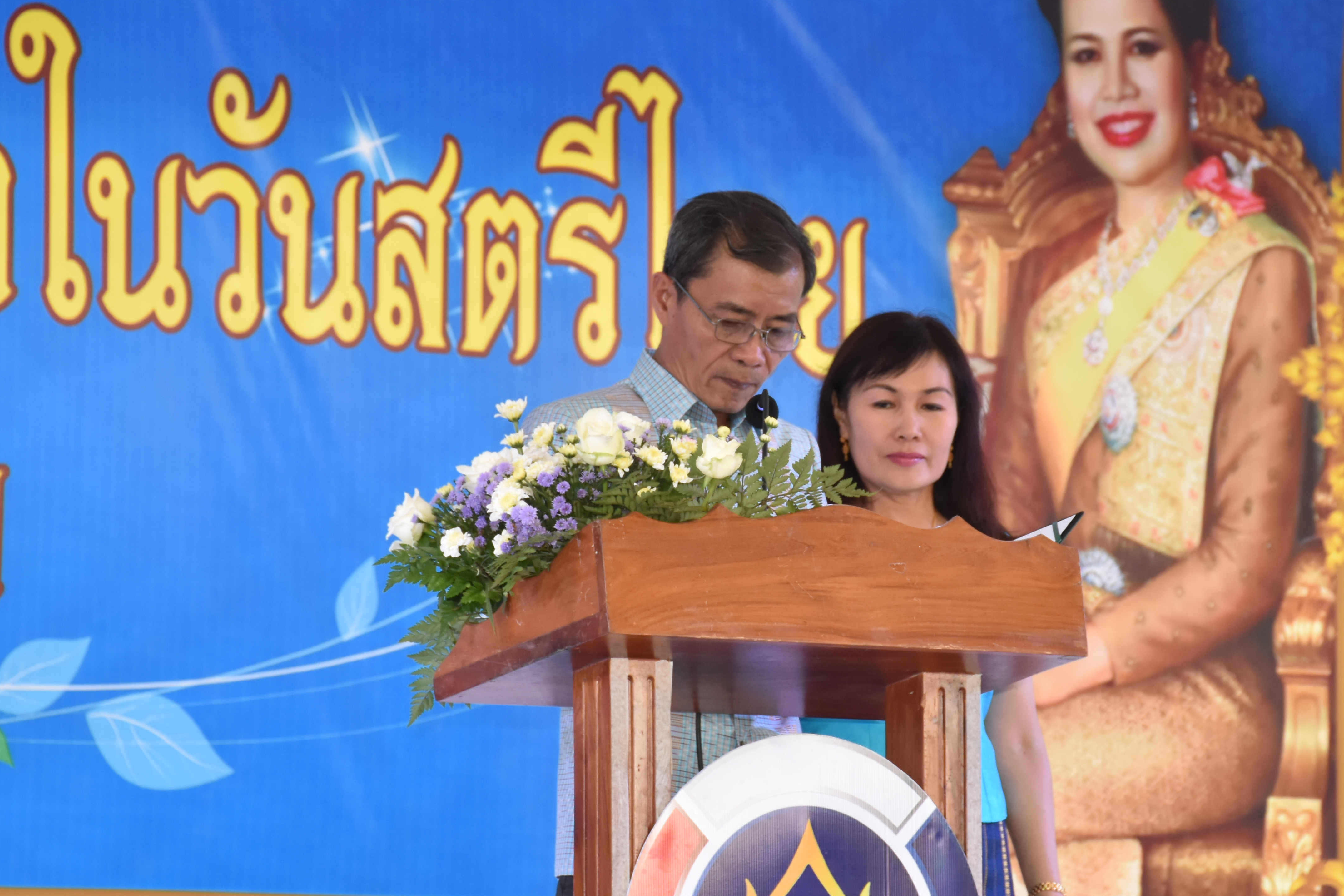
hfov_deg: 10.4
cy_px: 493
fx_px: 7418
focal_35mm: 199
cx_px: 778
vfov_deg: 6.9
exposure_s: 1/200
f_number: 7.1
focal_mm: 95
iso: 800
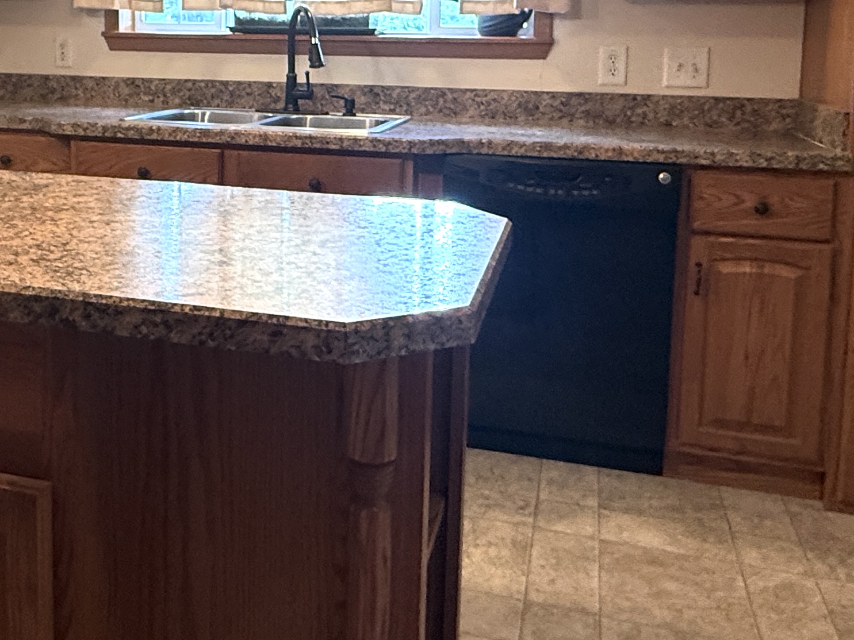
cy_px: 118
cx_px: 300
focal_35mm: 38
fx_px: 938
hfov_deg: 48.3
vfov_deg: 36.3
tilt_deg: -2.8
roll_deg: -3.2
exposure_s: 1/60
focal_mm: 2.22
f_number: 2.2
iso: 250
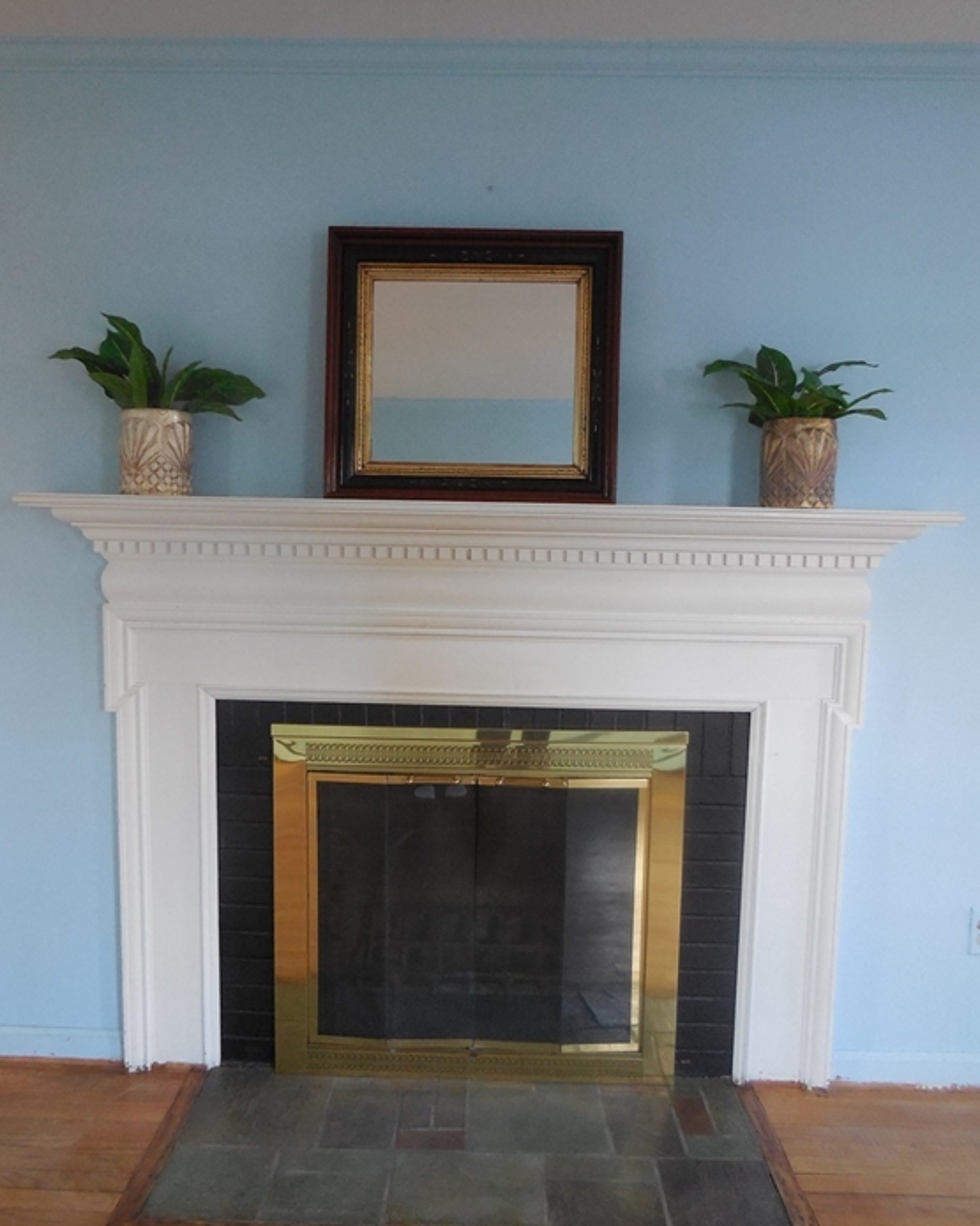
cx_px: 475
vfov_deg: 64.1
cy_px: 632
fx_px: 979
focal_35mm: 27
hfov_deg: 53.2
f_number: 3.1
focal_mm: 4.5
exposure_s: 1/25
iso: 400
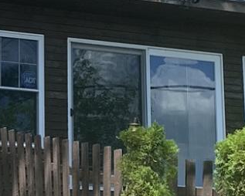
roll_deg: +1.1
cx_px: 90
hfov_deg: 12.0
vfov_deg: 9.7
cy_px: 66
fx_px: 1161
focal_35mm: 160
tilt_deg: +13.7
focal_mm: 4.25
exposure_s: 1/871
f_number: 1.8
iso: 25
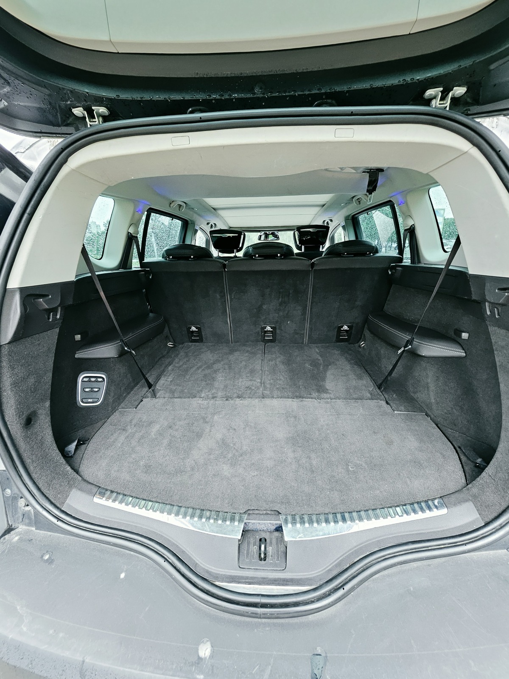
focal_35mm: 13
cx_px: 254
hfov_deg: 89.9
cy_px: 340
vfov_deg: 106.2
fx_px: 255
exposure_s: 1/70.8
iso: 125
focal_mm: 1.74
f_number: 2.2
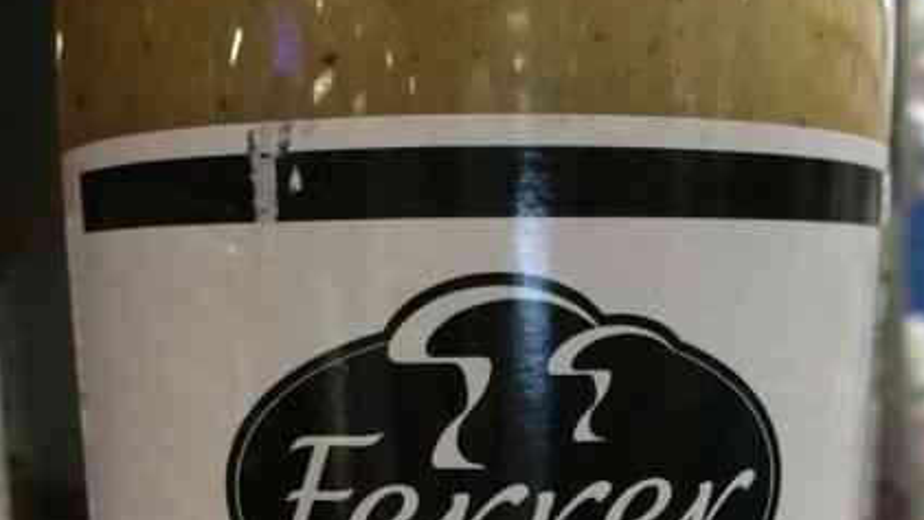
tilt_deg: -17.4
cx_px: 525
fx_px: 1176
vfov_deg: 23.1
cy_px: 603
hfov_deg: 42.8
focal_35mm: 48
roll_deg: -0.6
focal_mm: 4.15
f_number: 2.2
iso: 50
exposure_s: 1/30
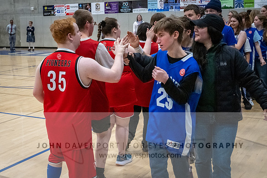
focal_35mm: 55
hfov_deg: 35.4
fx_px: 409
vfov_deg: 24.5
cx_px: 68
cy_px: 67
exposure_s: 1/400
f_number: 7.1
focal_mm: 37
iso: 16000
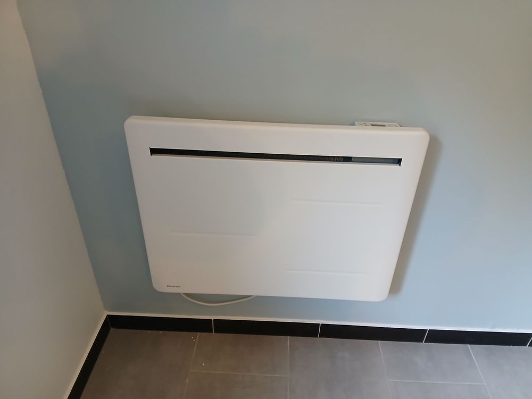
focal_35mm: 26
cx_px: 266
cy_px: 200
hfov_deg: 67.3
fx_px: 400
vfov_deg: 53.1
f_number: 1.8
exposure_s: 1/33.3
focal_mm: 3.98
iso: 320
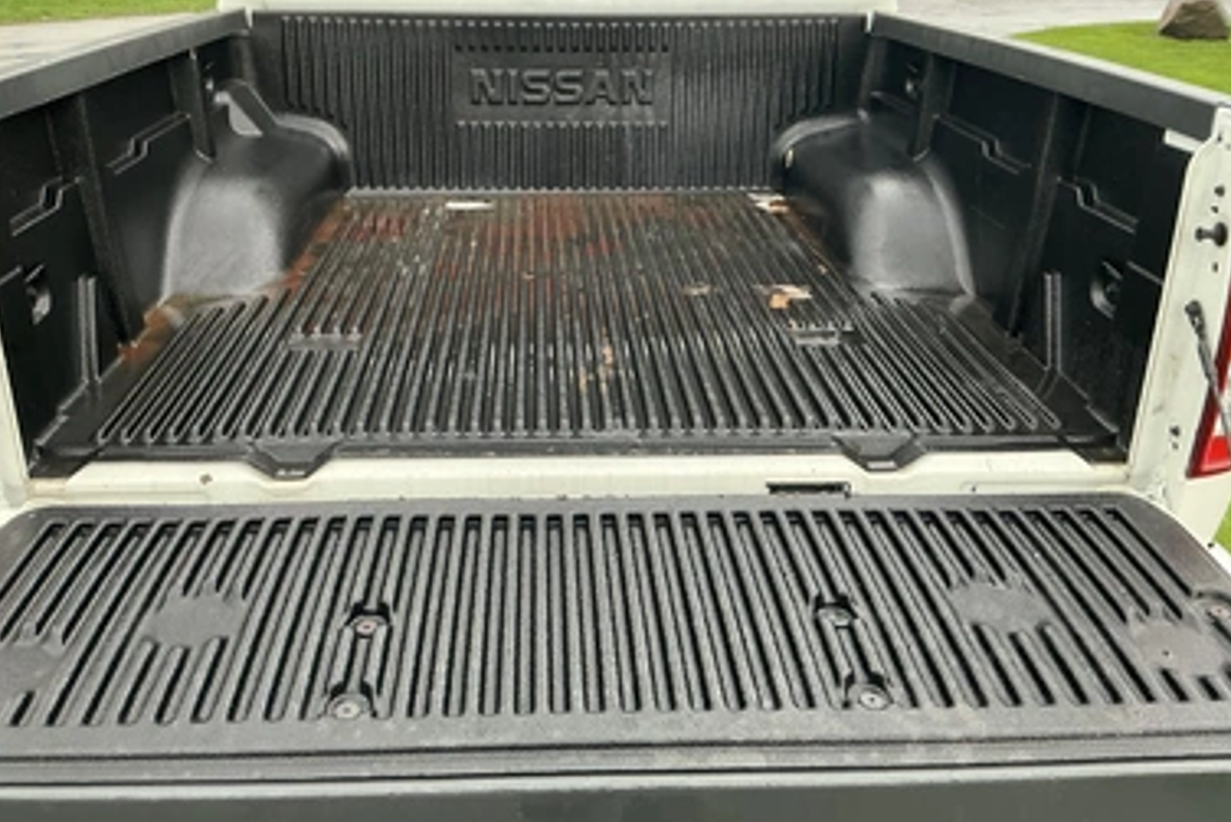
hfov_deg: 60.2
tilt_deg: -21.2
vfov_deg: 42.3
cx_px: 586
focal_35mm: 31
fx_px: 1060
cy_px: 367
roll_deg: -1.6
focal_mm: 3
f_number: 1.8
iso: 100
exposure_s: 1/60
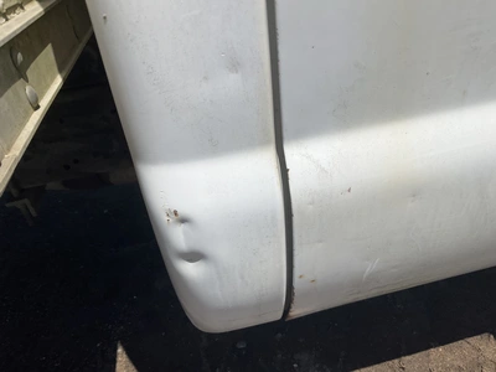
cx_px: 248
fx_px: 416
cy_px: 186
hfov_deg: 61.7
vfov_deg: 48.2
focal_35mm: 29
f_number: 1.8
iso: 25
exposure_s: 1/4065
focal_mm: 3
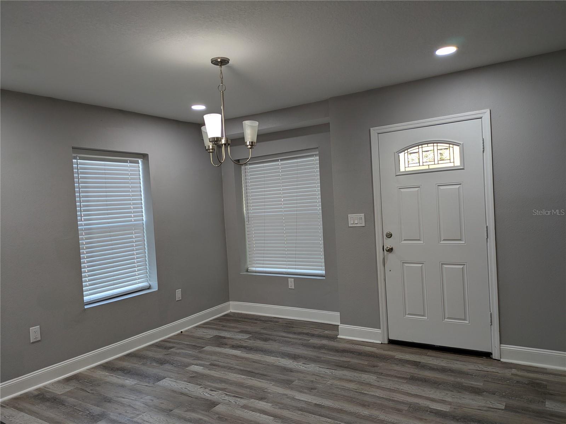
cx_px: 283
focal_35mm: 25
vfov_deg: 54.9
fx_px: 409
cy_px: 212
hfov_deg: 69.4
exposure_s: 1/60
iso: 60
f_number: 1.89
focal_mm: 5.43
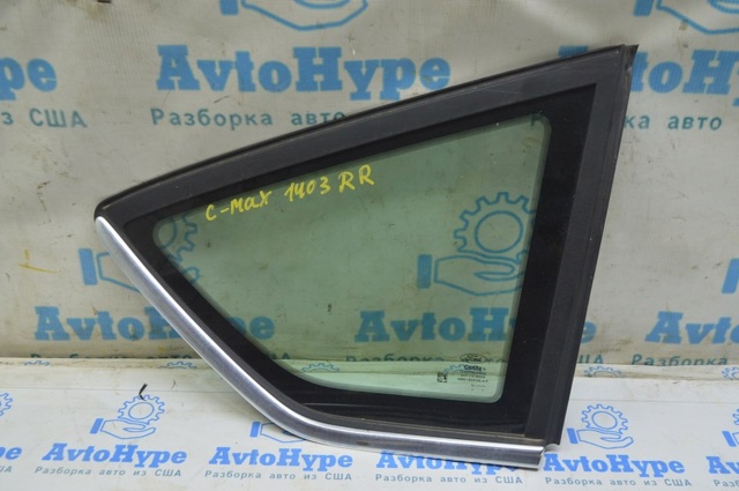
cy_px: 246
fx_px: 738
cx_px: 370
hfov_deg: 53.2
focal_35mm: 36
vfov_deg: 36.8
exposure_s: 1/20
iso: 400
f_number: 5.6
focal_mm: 24
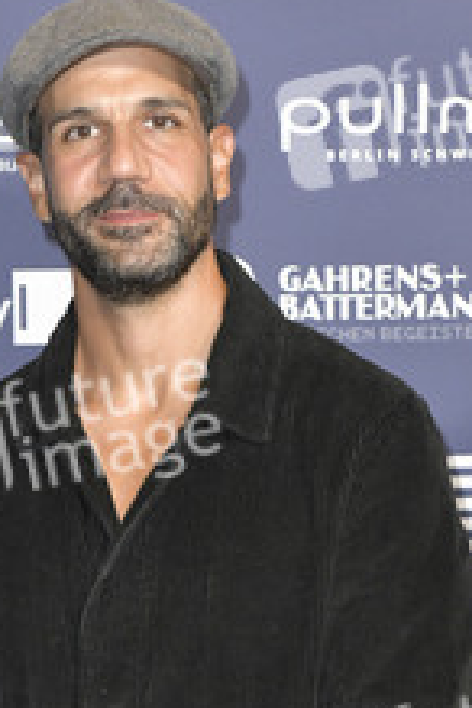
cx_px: 149
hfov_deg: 12.1
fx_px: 2222
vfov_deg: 17.9
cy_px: 598
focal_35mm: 113
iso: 2000
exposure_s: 1/250
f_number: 6.3
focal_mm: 62
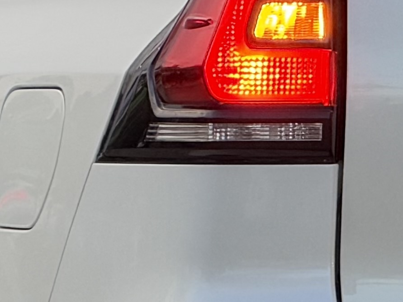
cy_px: 192
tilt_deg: -4.0
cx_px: 546
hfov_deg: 3.1
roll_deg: +0.1
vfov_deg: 2.3
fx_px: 7462
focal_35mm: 641
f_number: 2.8
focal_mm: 16.89
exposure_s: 1/121
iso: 160
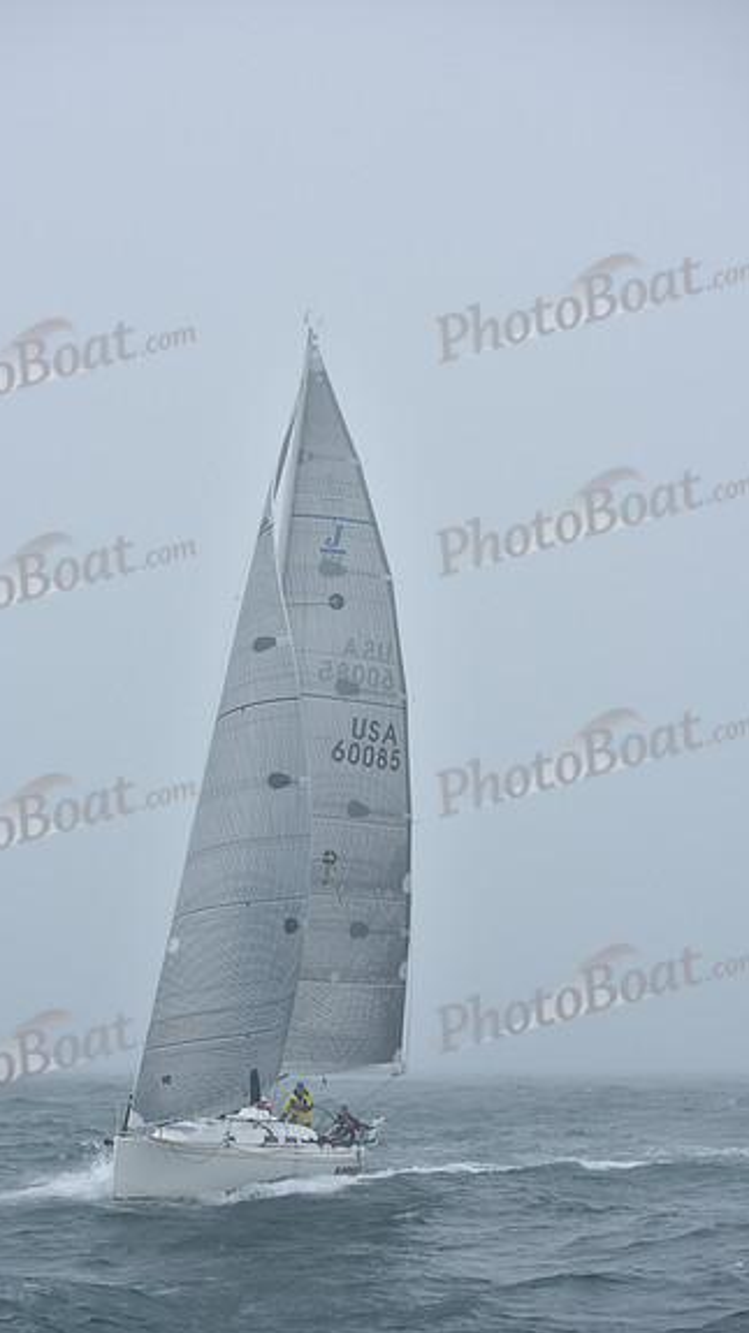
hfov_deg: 16.3
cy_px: 670
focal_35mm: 74
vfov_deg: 28.6
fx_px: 2615
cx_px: 317
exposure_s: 1/800
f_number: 5.6
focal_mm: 70
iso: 320
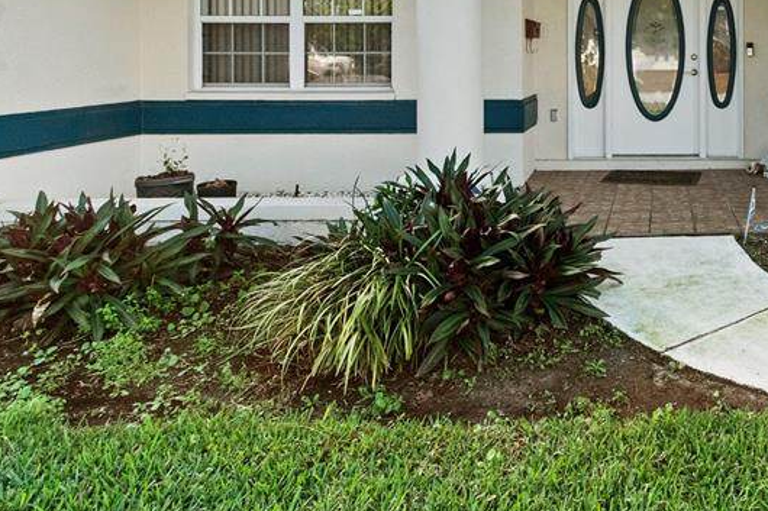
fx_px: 618
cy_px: 84
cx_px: 667
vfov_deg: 42.4
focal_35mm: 29
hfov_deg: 56.5
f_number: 7.1
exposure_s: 1/1000
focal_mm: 10
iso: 640
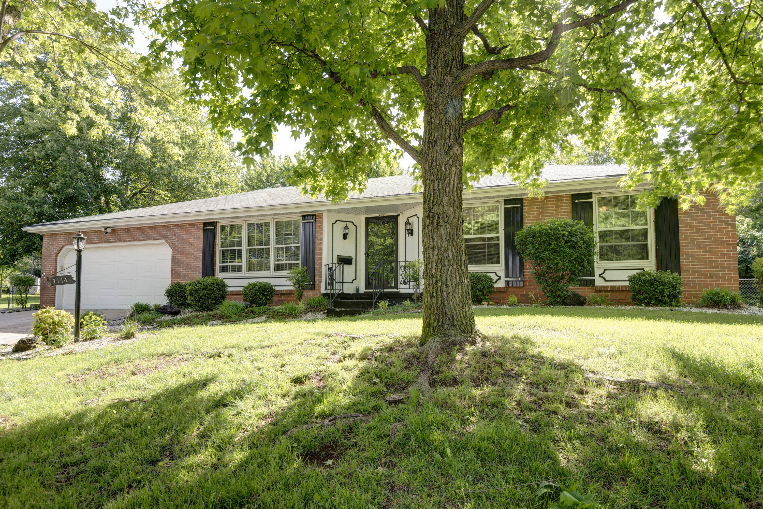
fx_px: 403
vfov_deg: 64.6
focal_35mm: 19
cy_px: 254
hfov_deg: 86.9
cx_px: 382
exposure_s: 1/45
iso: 100
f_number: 6.7
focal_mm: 19
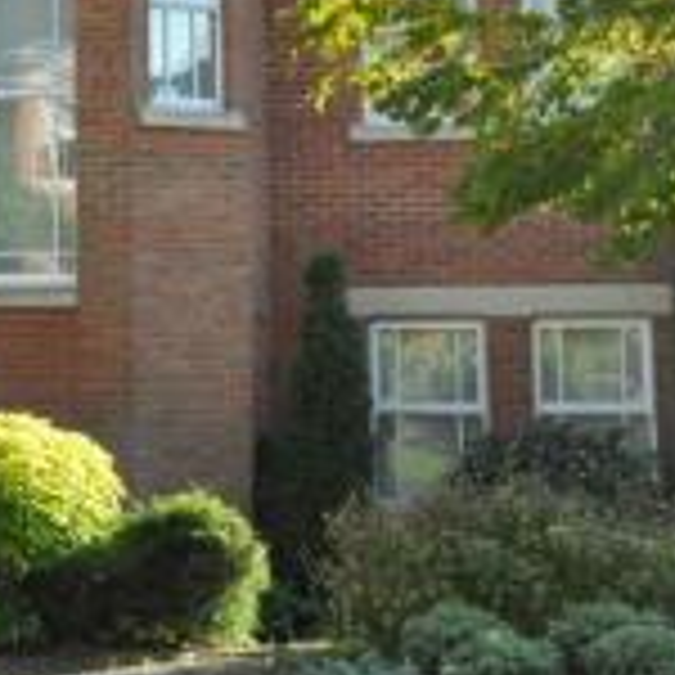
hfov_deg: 21.2
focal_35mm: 81
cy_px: 74
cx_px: 144
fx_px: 1787
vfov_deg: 21.0
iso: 800
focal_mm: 20
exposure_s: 1/1250
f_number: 16
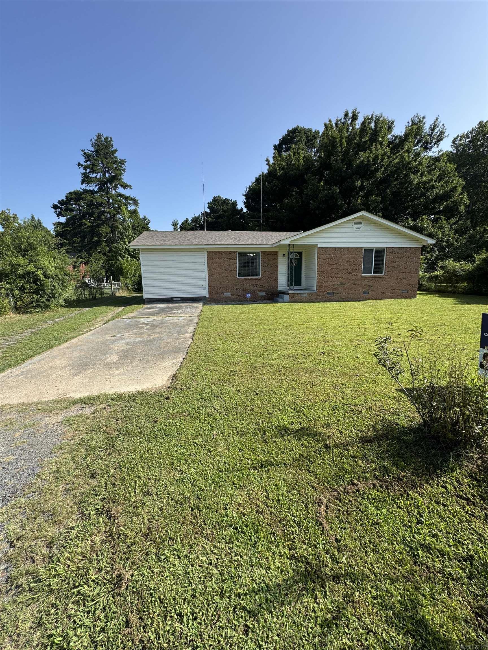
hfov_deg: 85.7
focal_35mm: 14
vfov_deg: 102.1
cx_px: 244
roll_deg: +1.6
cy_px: 325
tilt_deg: -10.5
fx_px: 263
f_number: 2.2
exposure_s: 1/968
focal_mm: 2.22
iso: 40
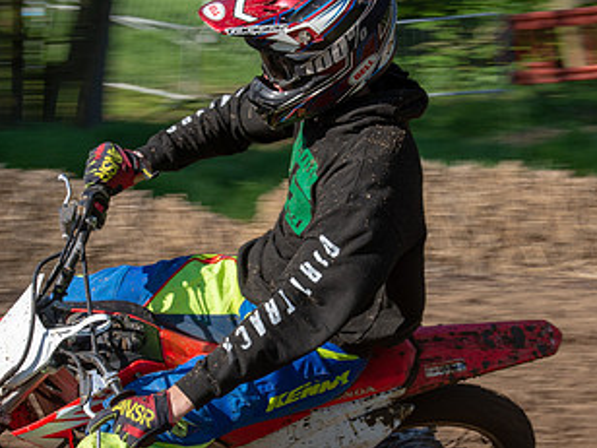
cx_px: 290
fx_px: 2052
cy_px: 284
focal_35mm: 119
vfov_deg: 12.4
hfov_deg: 16.6
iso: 200
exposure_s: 1/320
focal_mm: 38
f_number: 8
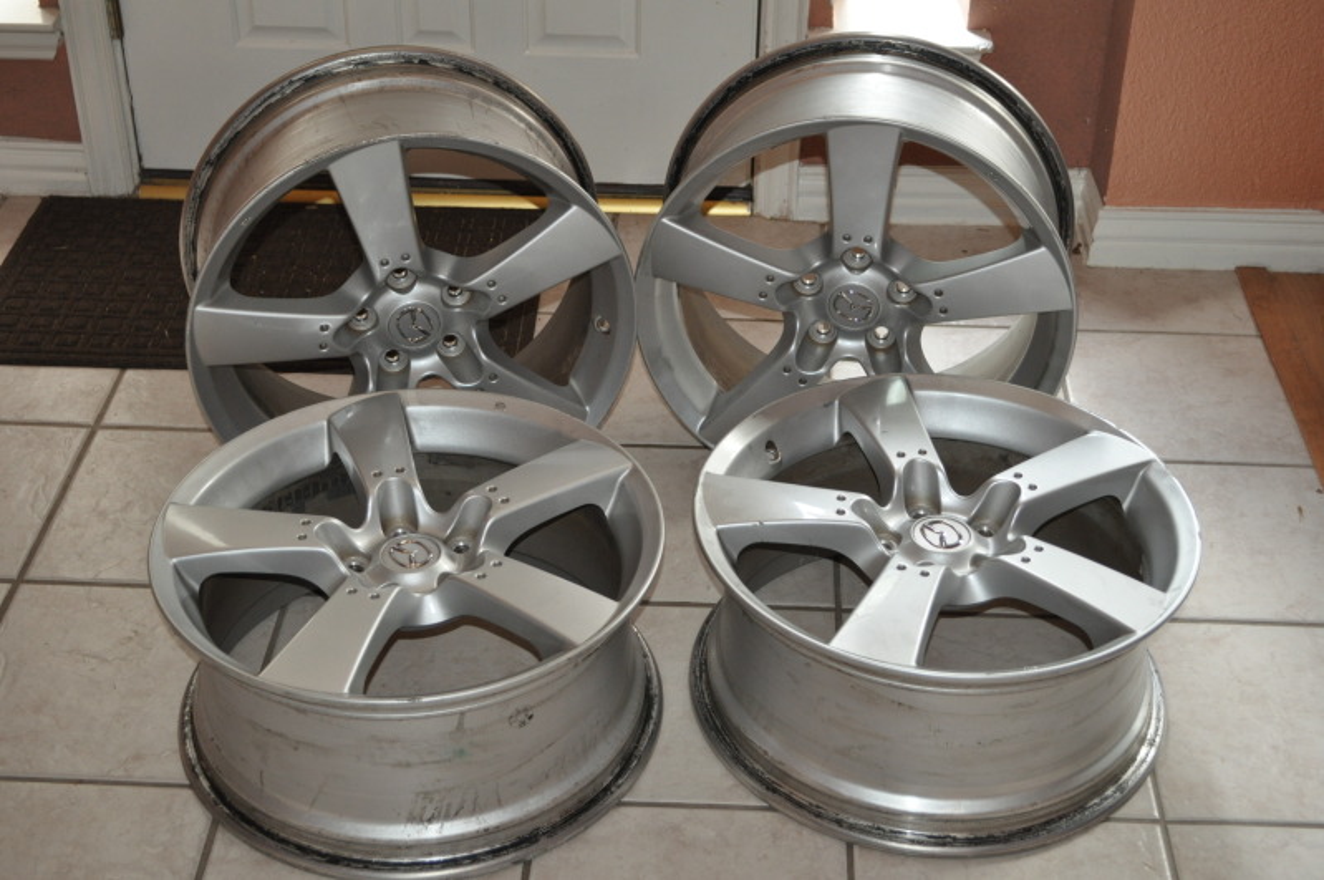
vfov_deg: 25.7
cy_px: 440
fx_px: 1929
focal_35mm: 52
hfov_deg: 37.9
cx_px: 662
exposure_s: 1/30
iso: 800
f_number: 5
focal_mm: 35
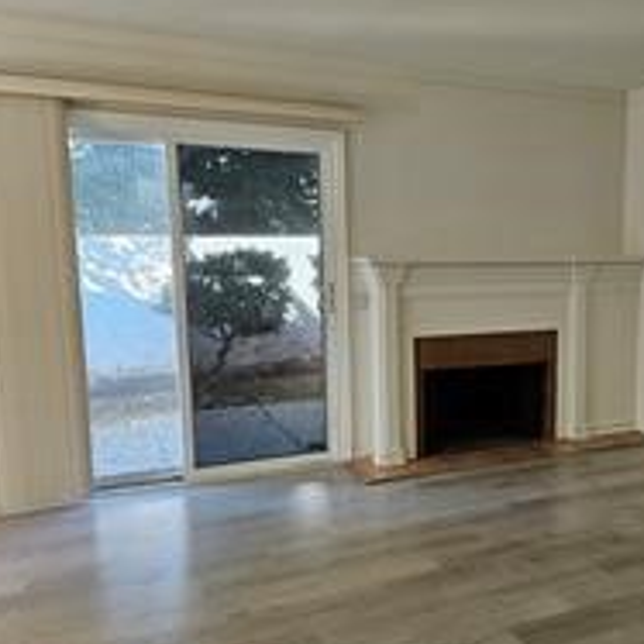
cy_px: 365
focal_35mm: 37
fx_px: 779
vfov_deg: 44.8
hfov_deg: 43.0
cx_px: 511
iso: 250
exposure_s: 1/120
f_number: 1.8
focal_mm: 5.4
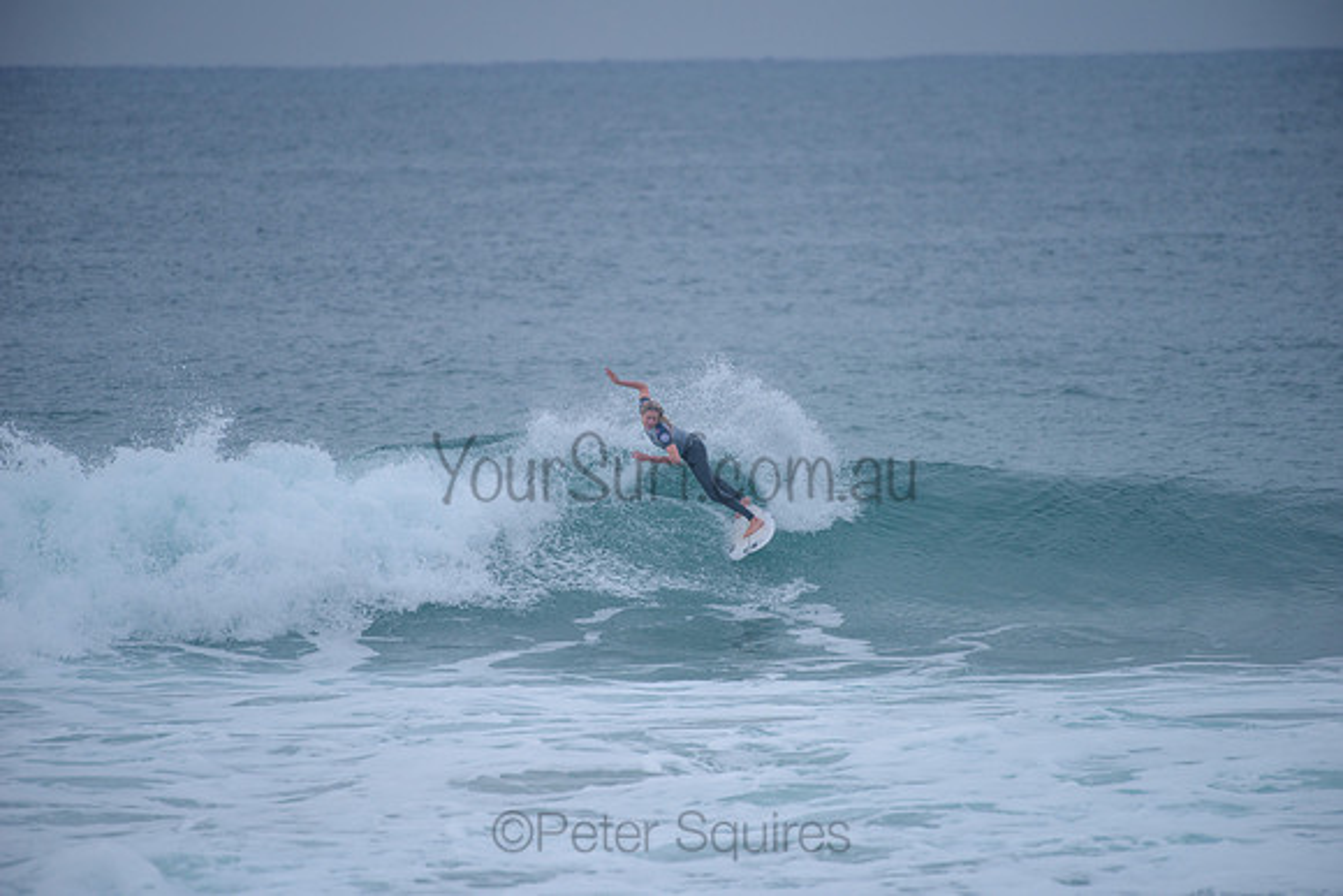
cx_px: 672
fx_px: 18656
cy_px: 448
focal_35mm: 500
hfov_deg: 4.1
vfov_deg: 2.8
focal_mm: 500
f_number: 5.6
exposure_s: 1/2000
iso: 320
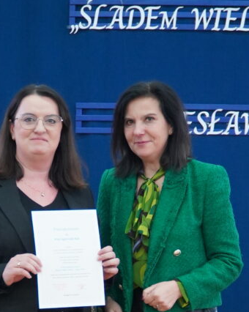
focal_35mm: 131
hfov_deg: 11.8
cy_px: 297
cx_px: 114
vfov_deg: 14.5
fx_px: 1208
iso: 4000
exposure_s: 1/160
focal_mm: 39
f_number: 4
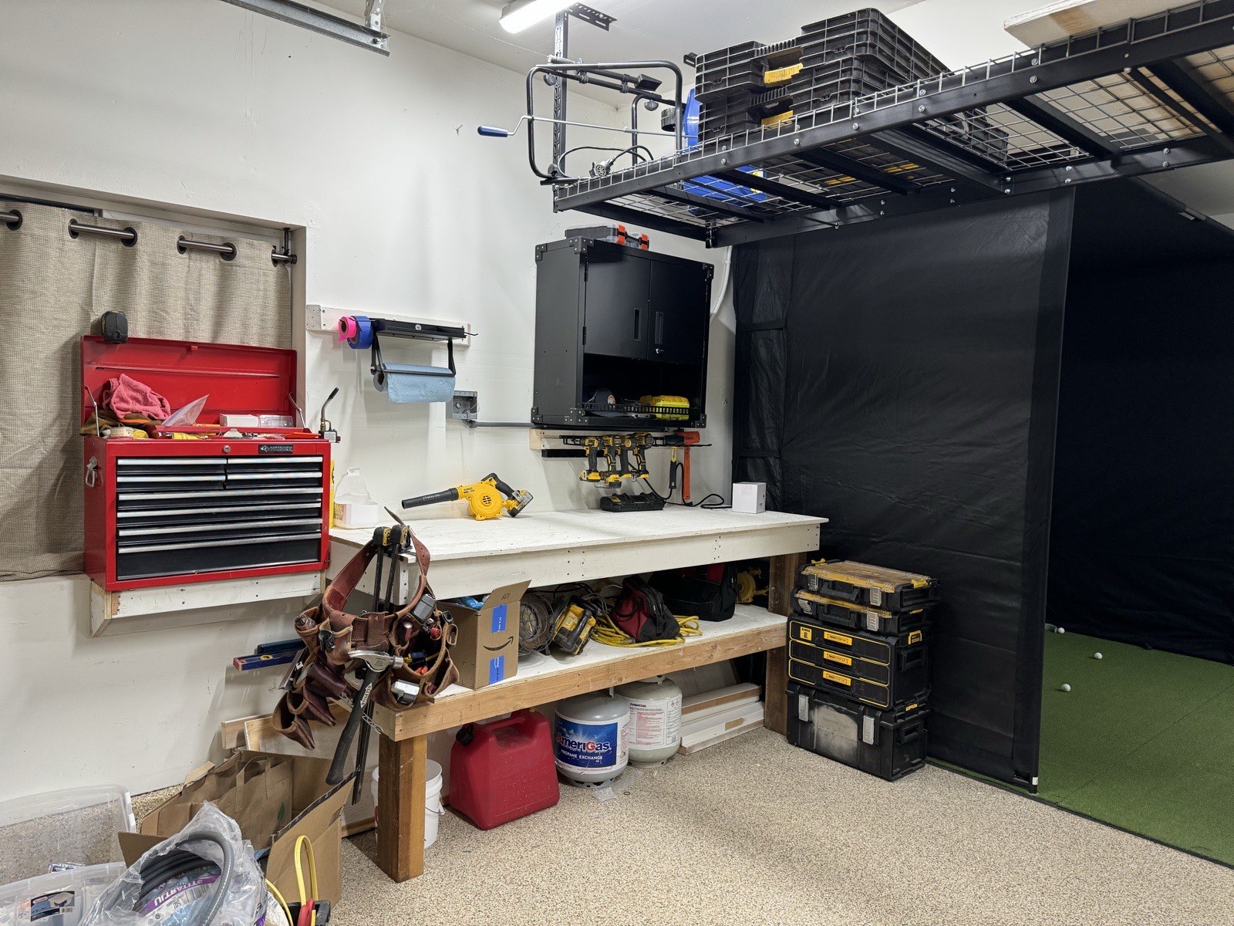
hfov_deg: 71.6
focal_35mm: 24
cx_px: 617
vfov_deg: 56.8
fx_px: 856
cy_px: 463
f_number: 1.78
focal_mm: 6.86
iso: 160
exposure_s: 1/120
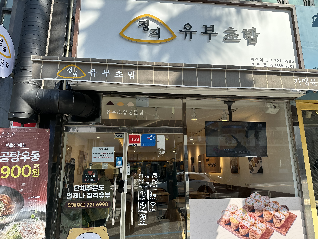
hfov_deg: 71.6
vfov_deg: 56.8
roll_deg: +3.1
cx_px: 159
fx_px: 220
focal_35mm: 24
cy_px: 120
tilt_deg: +14.4
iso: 80
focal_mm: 6.86
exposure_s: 1/1845
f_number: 1.78
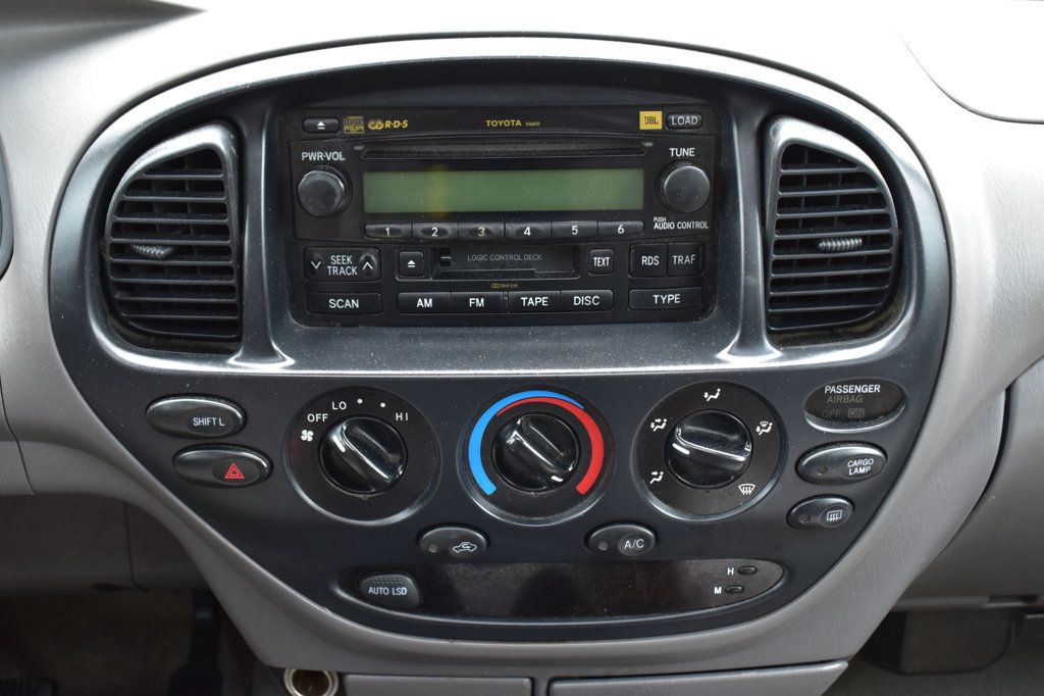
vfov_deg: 30.8
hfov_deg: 45.0
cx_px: 522
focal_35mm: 44
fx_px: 1261
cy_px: 348
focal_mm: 29
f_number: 6.3
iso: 500
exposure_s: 1/15
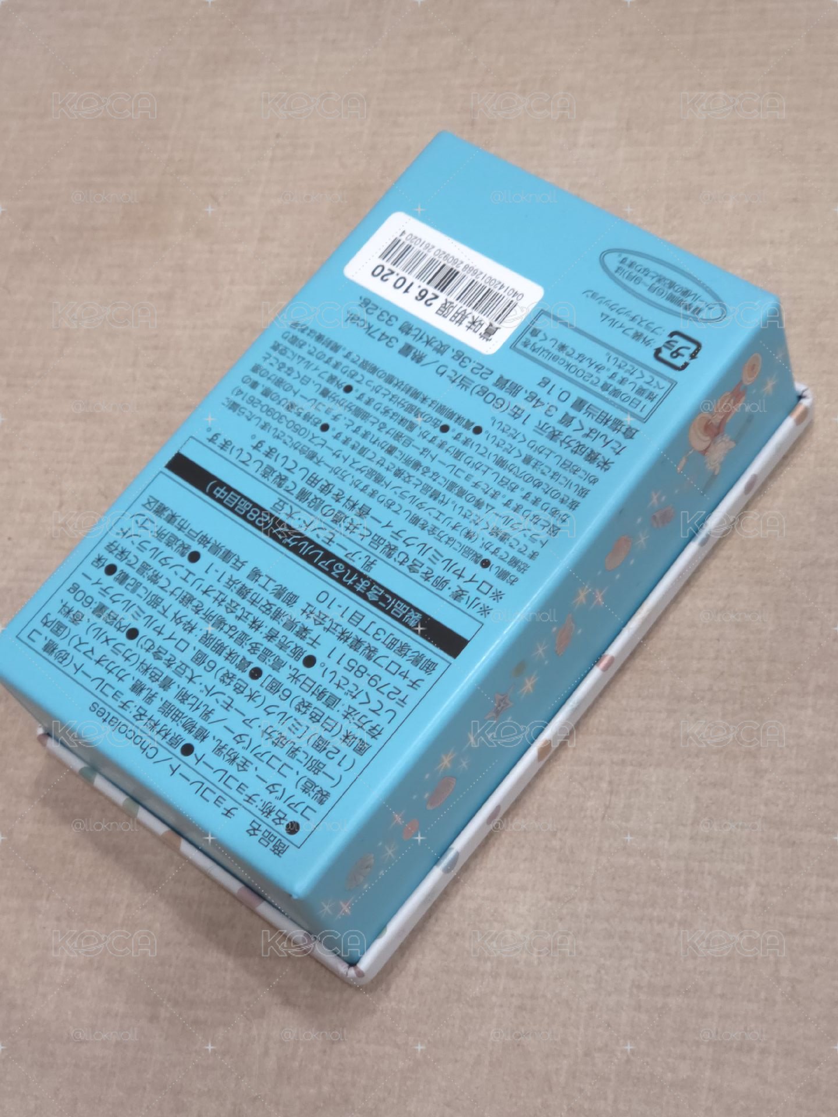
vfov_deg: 28.2
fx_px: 2227
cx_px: 419
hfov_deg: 21.3
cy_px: 558
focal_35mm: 69
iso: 160
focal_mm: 7
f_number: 2.4
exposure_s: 1/30
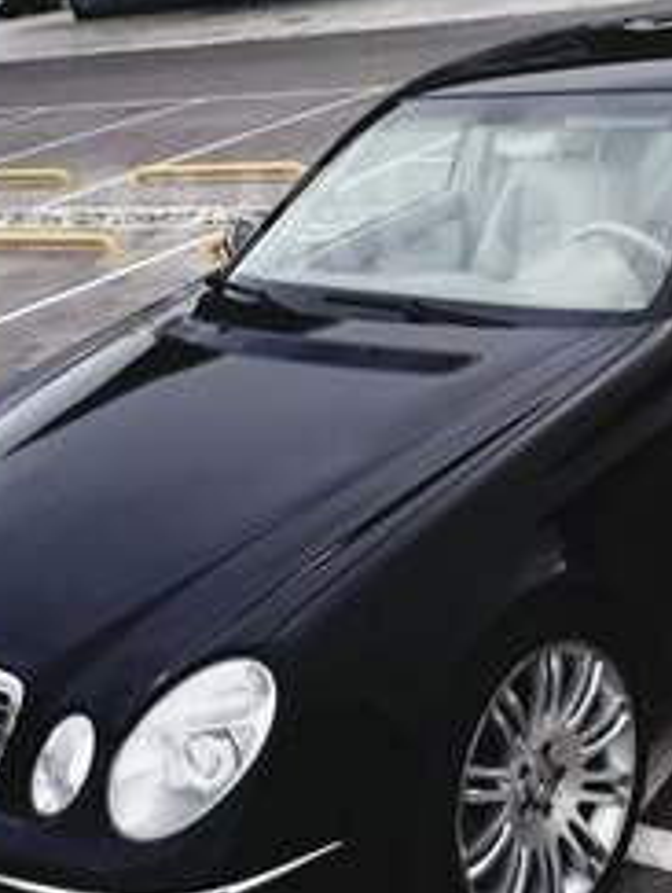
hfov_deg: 26.5
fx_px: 1420
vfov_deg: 34.1
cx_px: 455
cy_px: 220
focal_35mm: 55
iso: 40
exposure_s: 1/240
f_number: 1.9
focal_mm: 3.6
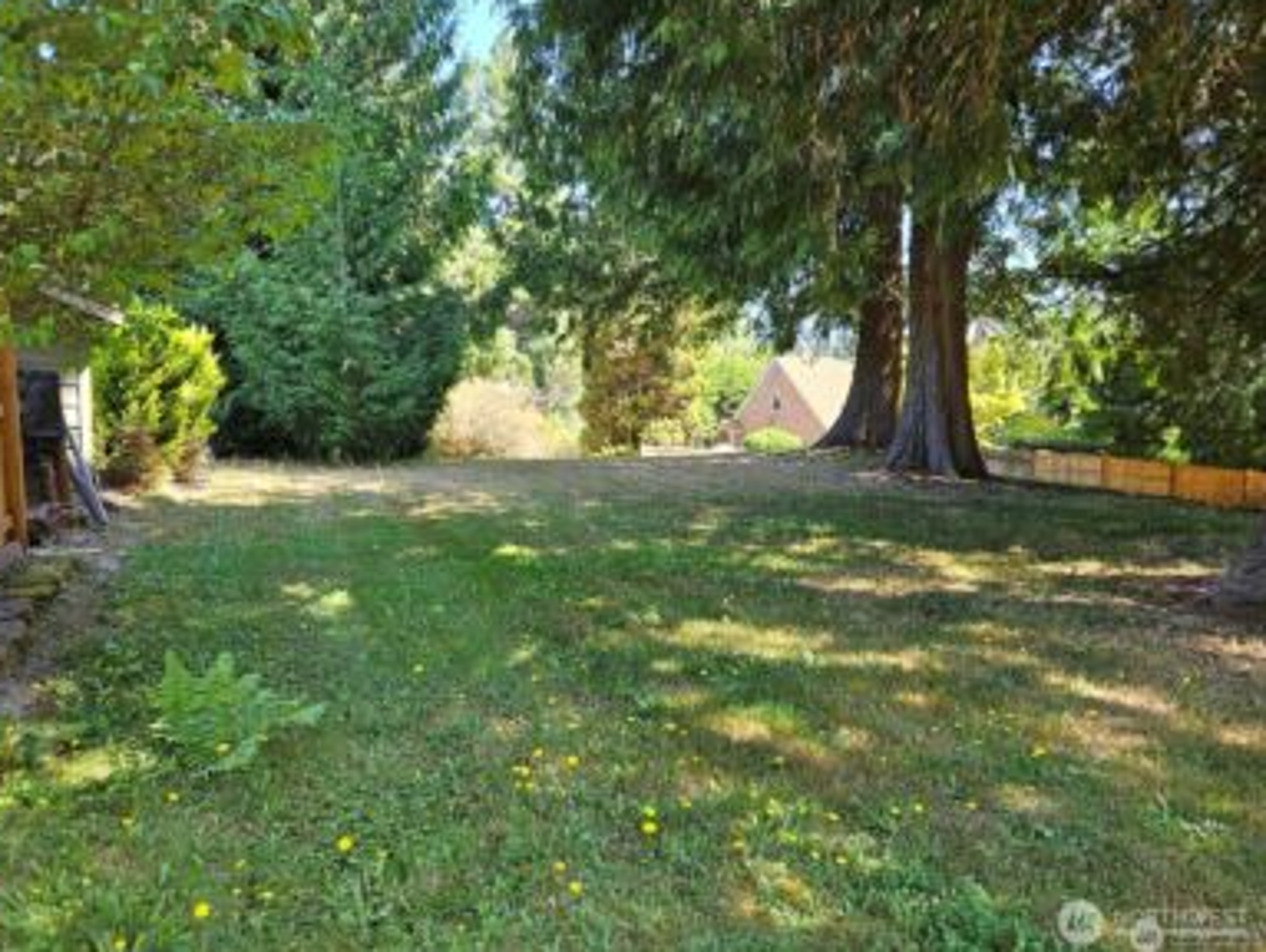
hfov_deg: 71.5
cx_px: 612
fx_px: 879
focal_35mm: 24
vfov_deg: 56.9
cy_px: 459
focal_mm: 5.4
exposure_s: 1/120
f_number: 1.8
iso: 32
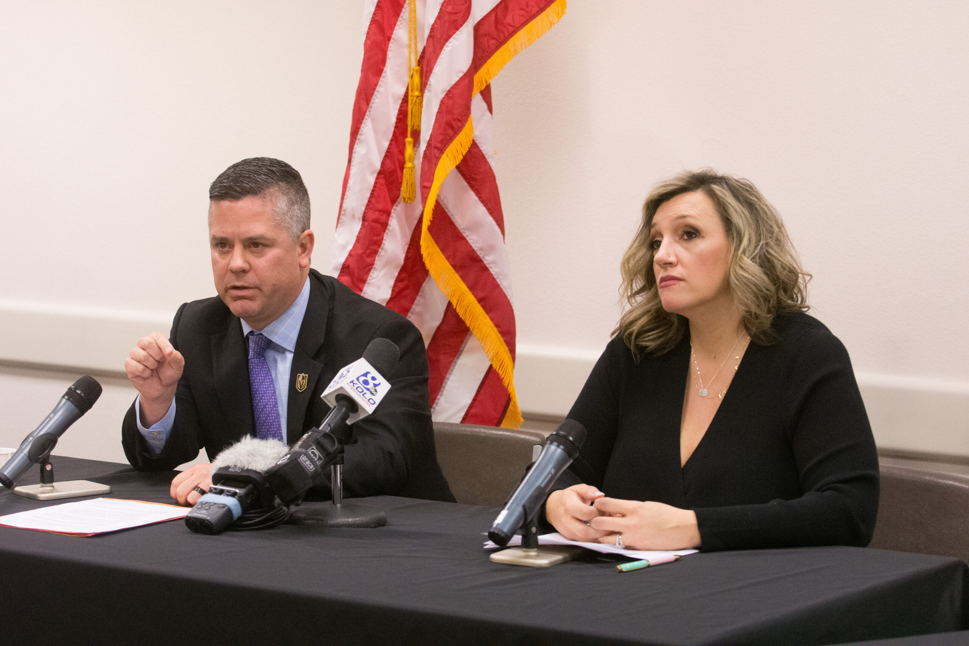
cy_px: 323
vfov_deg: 6.5
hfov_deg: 9.8
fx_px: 5652
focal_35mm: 210
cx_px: 484
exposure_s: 1/320
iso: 3200
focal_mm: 140
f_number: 2.8
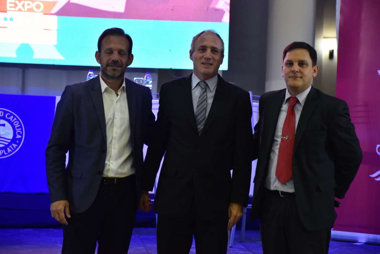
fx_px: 1267
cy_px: 127
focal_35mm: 120
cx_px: 190
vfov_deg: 11.4
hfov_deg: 17.1
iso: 1600
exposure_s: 1/50
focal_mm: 80
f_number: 5.3
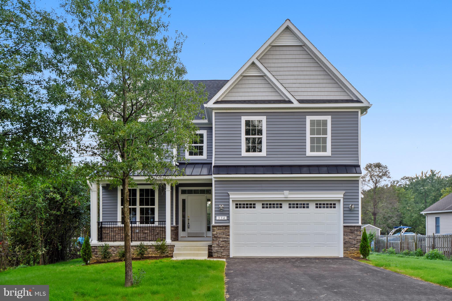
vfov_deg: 37.8
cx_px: 226
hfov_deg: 54.4
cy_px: 150
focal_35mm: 35
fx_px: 439
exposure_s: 1/100
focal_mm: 35
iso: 100
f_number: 5
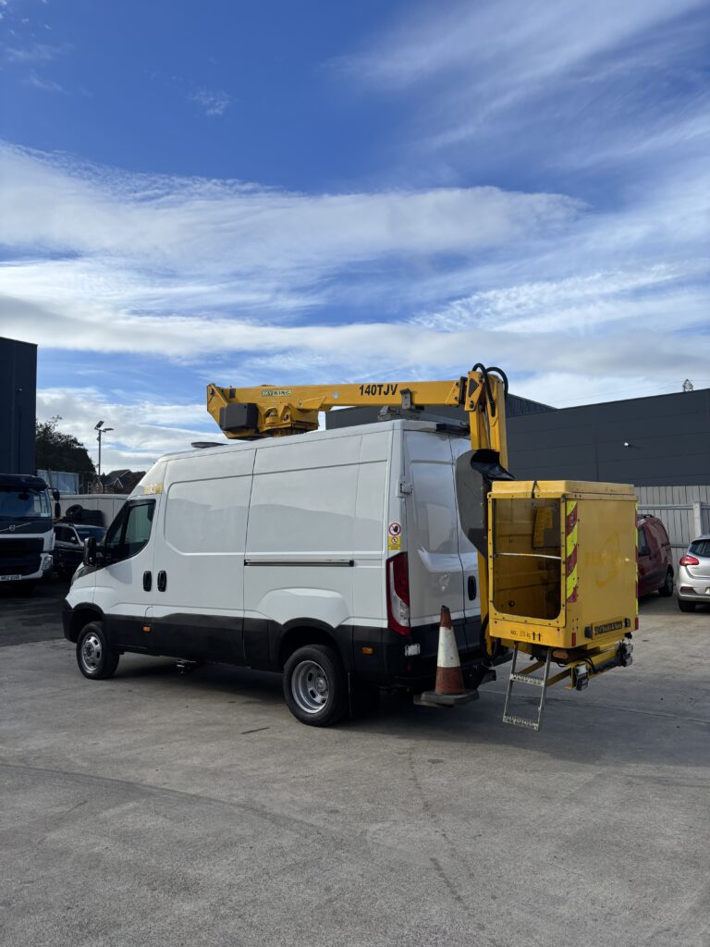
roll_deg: +1.9
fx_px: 711
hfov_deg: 53.1
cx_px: 355
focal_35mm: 26
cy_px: 474
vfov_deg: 67.3
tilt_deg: +7.0
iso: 50
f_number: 1.6
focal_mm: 5.96
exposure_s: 1/3413
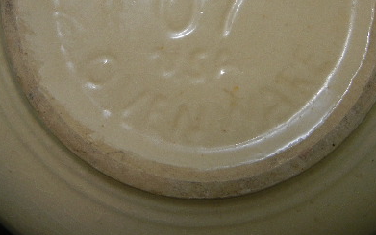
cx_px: 205
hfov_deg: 38.8
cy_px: 22
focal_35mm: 52
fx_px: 533
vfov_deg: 24.2
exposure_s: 1/30
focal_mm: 5.4
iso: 200
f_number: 7
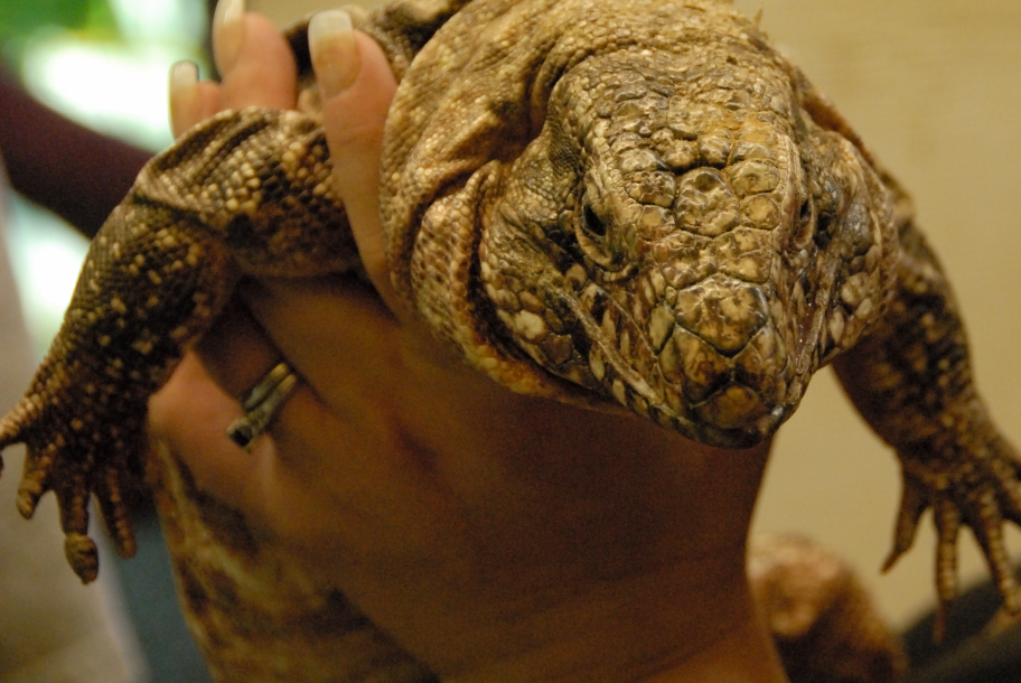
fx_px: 4939
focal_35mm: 174
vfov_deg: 7.9
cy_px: 267
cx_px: 720
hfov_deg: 11.8
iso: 1600
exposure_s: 1/60
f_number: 5
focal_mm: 82
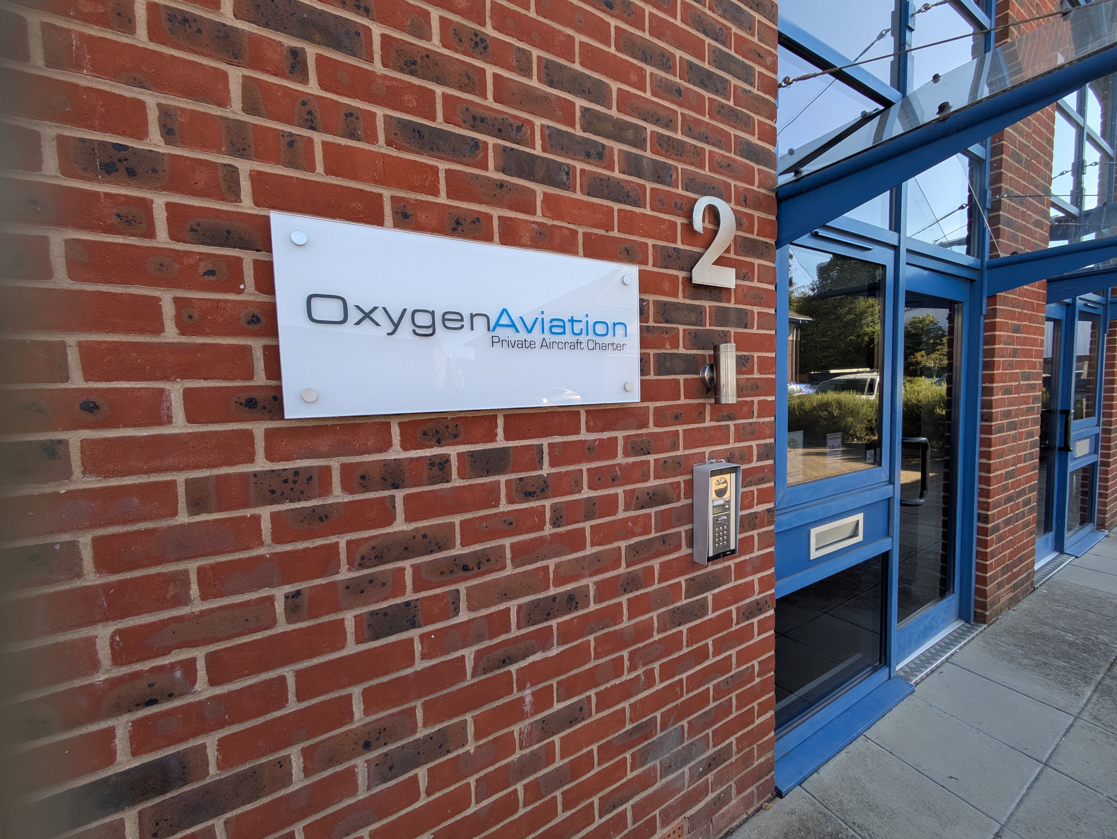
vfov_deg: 85.7
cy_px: 420
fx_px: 452
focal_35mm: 14
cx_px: 558
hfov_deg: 102.0
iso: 48
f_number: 2.2
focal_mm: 1.83
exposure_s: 1/299
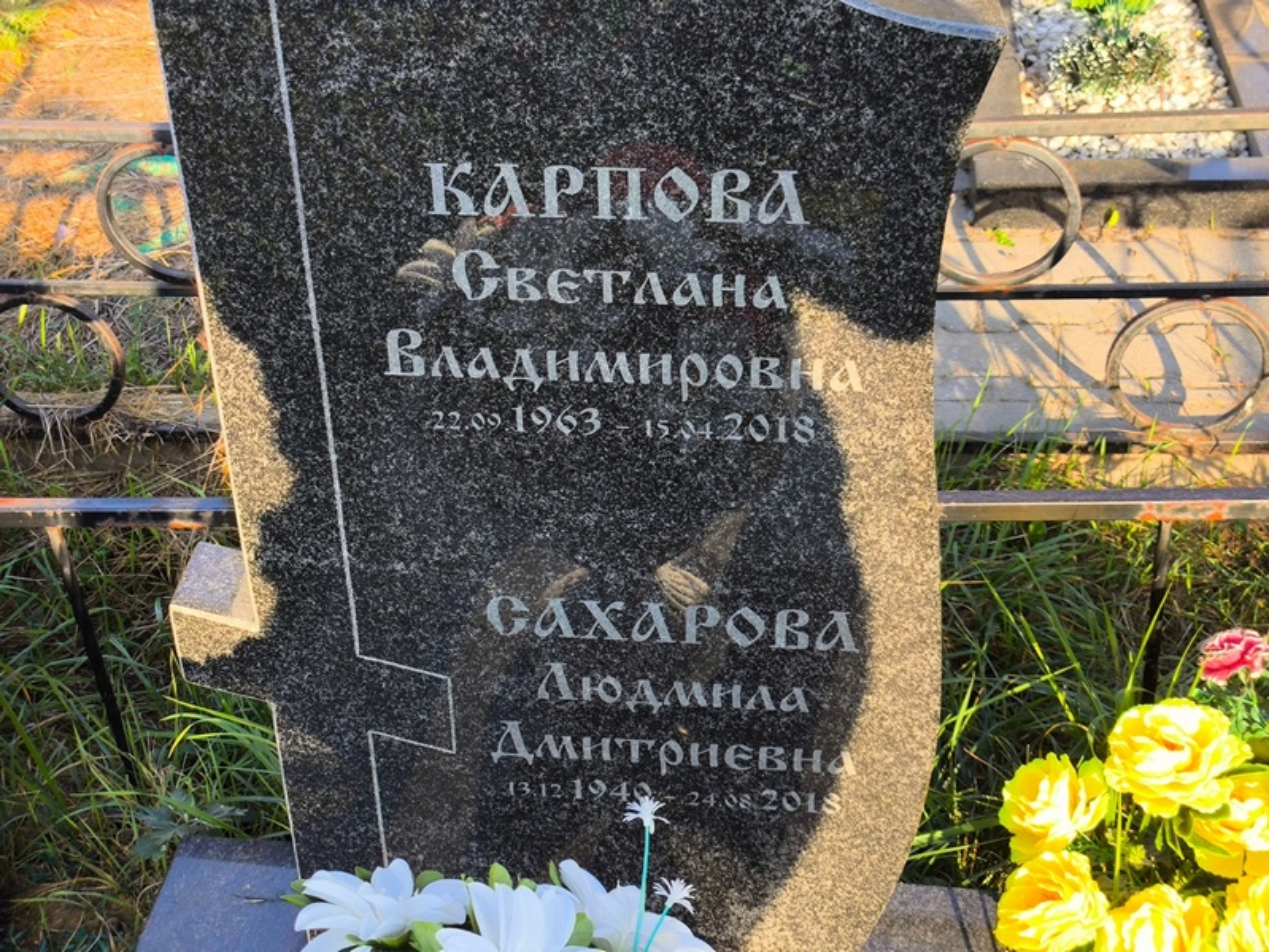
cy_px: 476
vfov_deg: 29.1
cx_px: 634
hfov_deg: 38.2
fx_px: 1834
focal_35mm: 50
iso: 50
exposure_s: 1/318
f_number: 1.7
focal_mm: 4.71
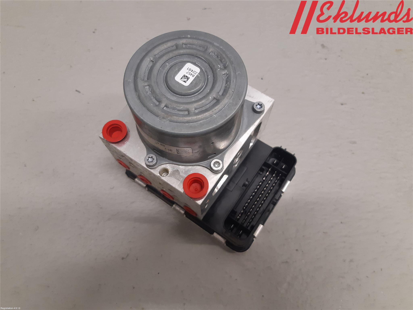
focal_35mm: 26
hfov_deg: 67.3
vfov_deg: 53.1
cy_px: 155
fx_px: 310
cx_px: 206
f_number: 1.7
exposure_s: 1/50
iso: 125
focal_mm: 3.93
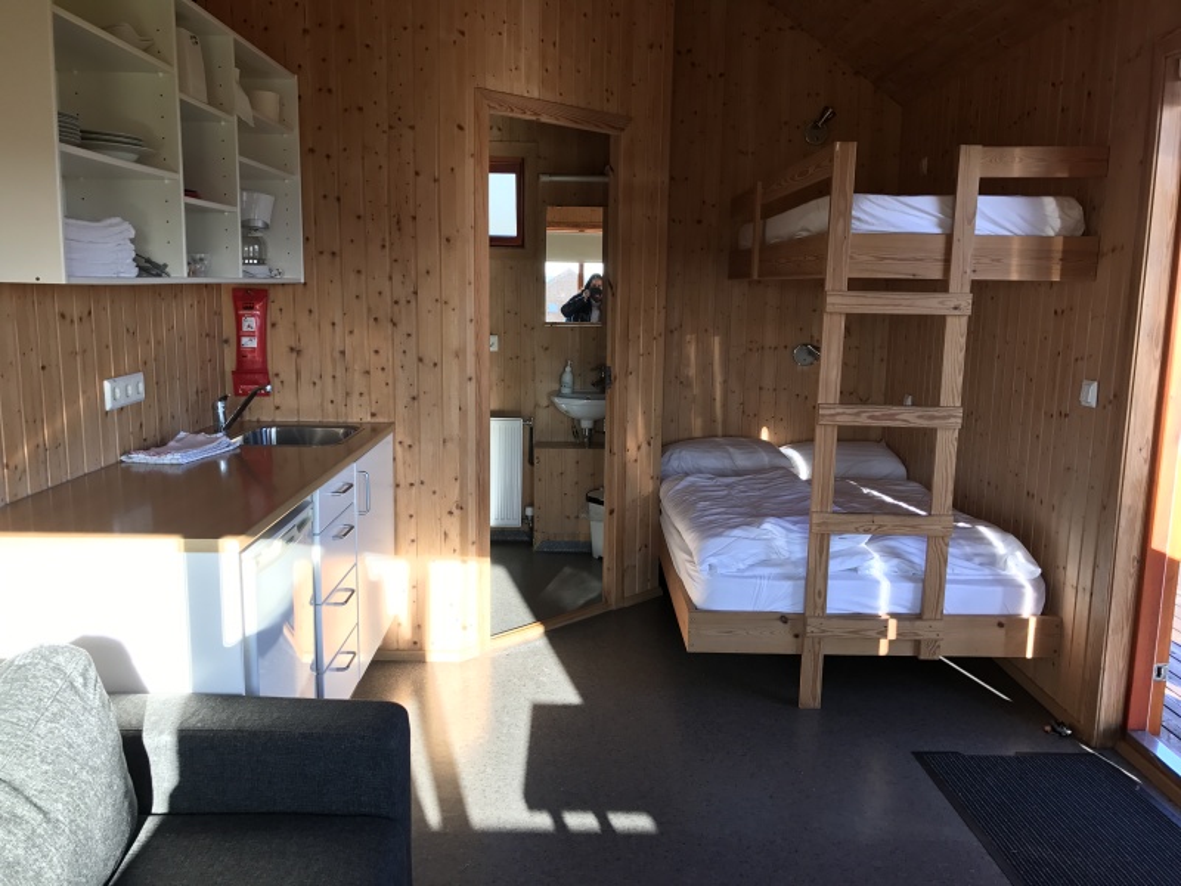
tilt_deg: -7.9
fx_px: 955
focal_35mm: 28
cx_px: 590
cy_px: 443
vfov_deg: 49.7
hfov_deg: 63.4
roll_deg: -0.9
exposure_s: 1/119
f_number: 1.8
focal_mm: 3.99
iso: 20
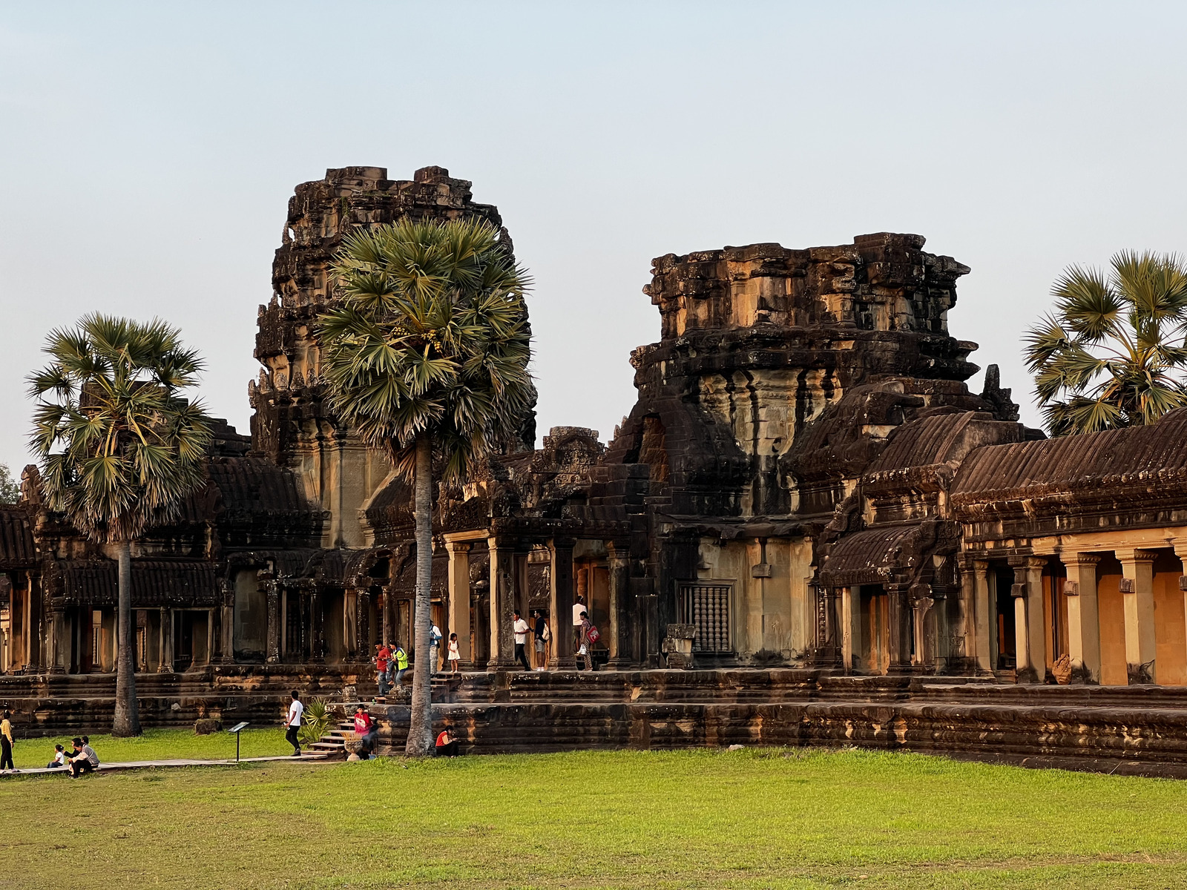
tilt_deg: +4.9
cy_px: 445
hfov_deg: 25.3
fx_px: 2640
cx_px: 594
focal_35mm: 77
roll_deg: +0.2
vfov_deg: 19.1
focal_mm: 9
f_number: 2.8
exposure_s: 1/106
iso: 32
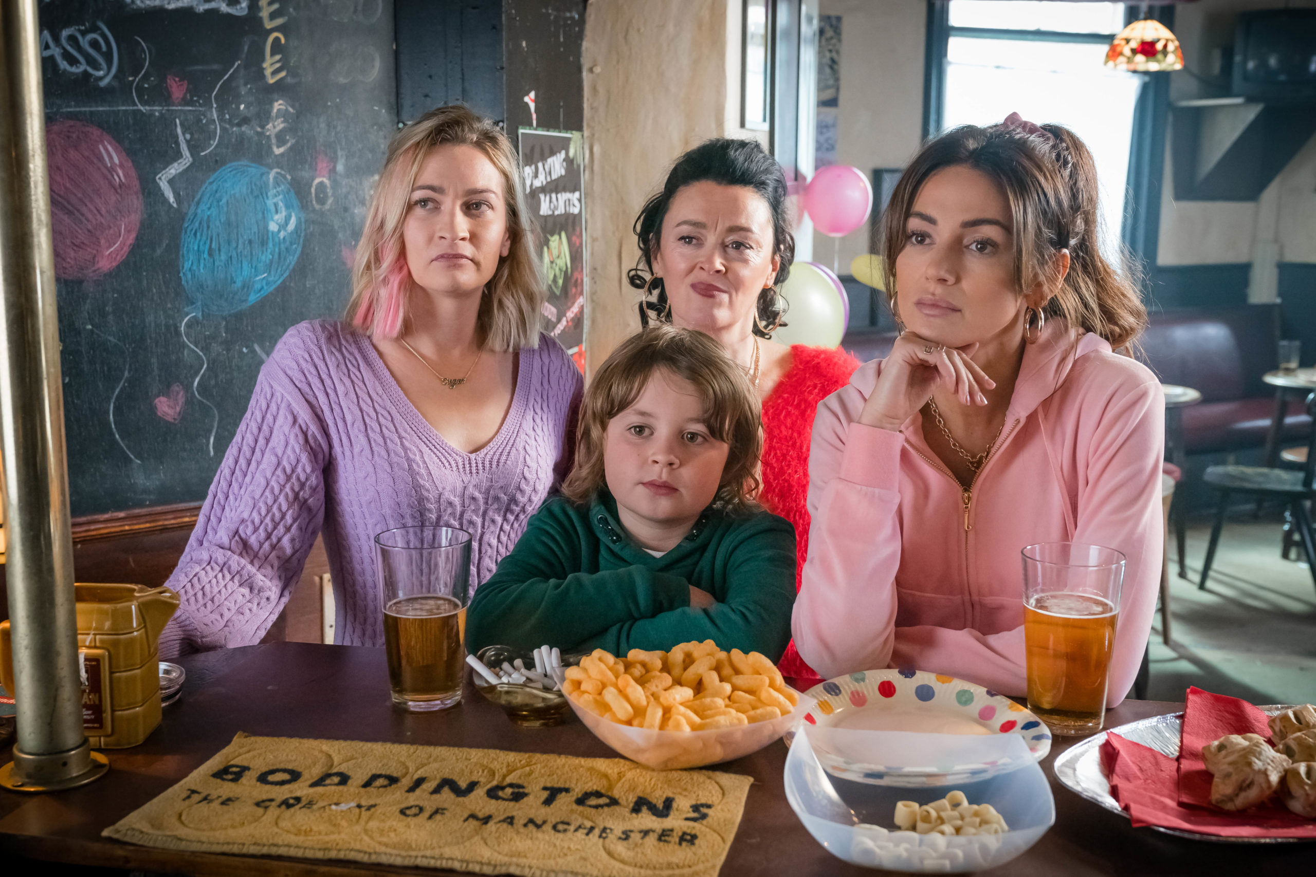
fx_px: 1389
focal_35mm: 38
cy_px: 438
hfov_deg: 50.7
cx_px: 658
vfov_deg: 35.1
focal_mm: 38
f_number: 5.6
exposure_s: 1/160
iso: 4000
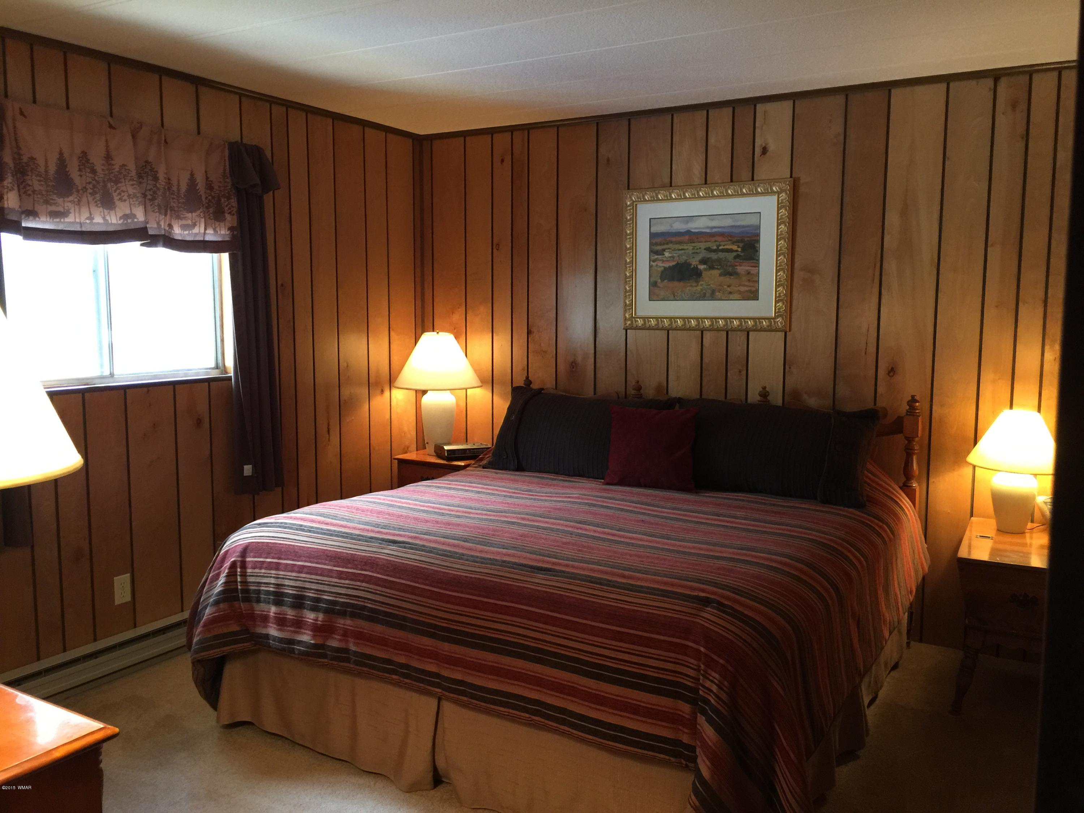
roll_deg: -1.4
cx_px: 542
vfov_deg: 48.2
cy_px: 406
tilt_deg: -5.7
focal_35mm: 29
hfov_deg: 61.7
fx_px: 908
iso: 80
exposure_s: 1/15
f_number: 2.2
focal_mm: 4.15
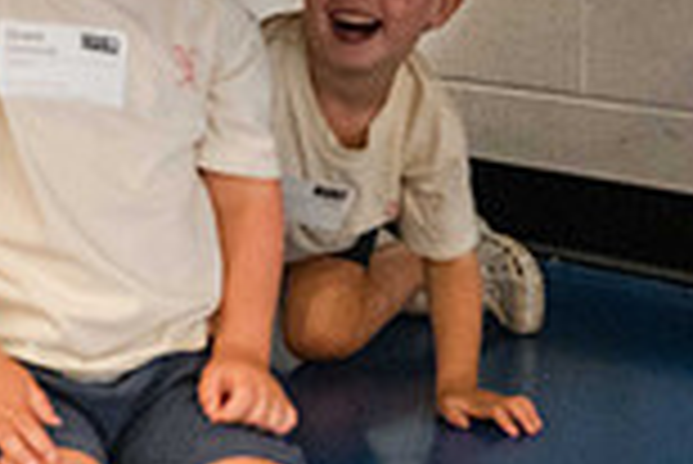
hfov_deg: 14.6
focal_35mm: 140
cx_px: 157
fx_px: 2697
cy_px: 114
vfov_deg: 9.8
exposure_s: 1/100
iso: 6400
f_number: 5
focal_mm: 35
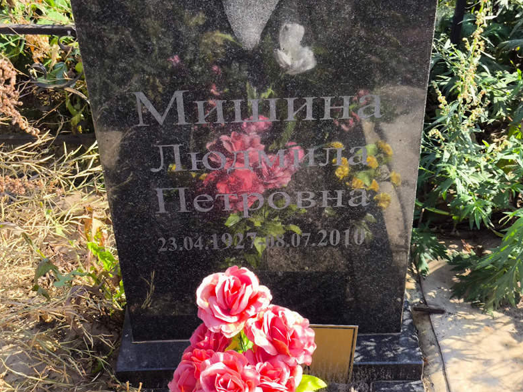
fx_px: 771
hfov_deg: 37.5
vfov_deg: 28.6
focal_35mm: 51
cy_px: 199
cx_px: 263
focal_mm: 4.71
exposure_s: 1/373
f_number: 1.7
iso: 50
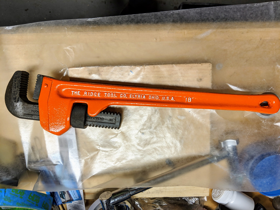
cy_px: 105
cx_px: 140
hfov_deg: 65.3
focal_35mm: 27
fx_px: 218
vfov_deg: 51.3
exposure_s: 1/40
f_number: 1.8
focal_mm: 4.44
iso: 55
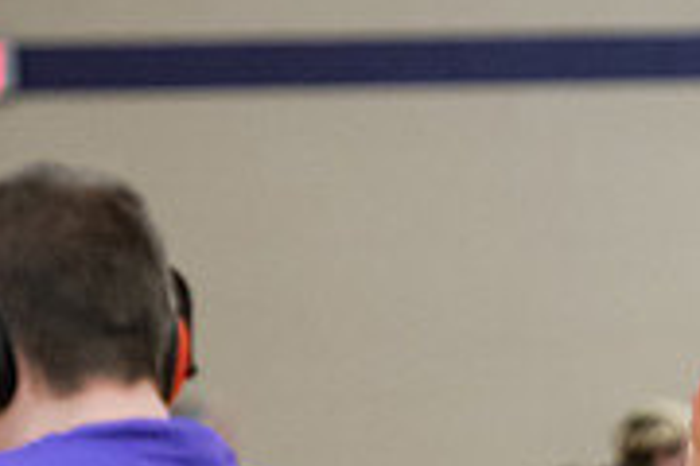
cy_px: 546
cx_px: 716
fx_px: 8127
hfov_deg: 4.9
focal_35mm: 418
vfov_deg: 3.3
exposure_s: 1/200
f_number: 3.2
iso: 2500
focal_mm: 130
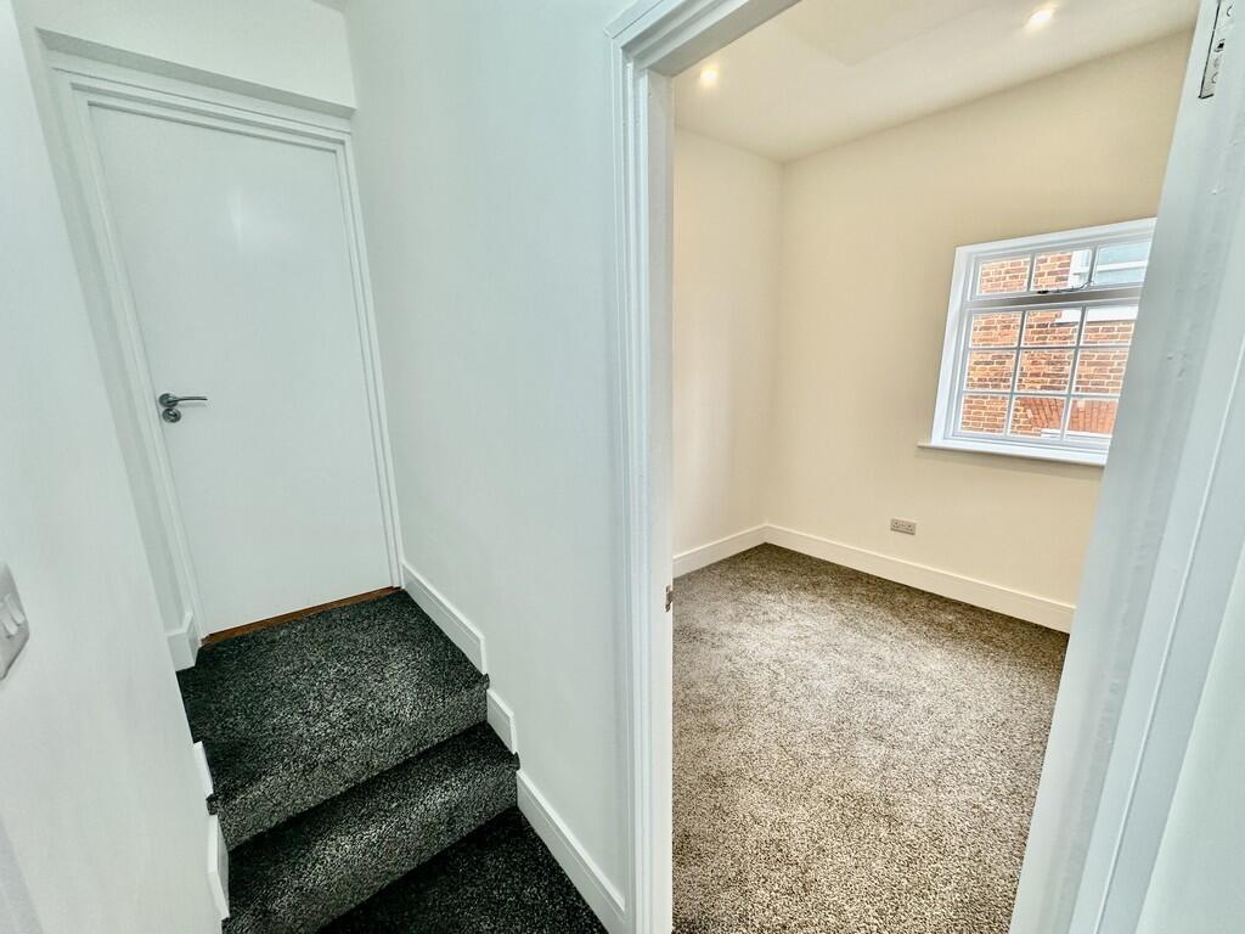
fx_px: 504
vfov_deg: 85.7
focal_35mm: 14
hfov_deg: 102.1
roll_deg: +1.7
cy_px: 467
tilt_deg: -12.2
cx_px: 622
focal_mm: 2.22
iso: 160
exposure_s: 1/100
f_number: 2.2
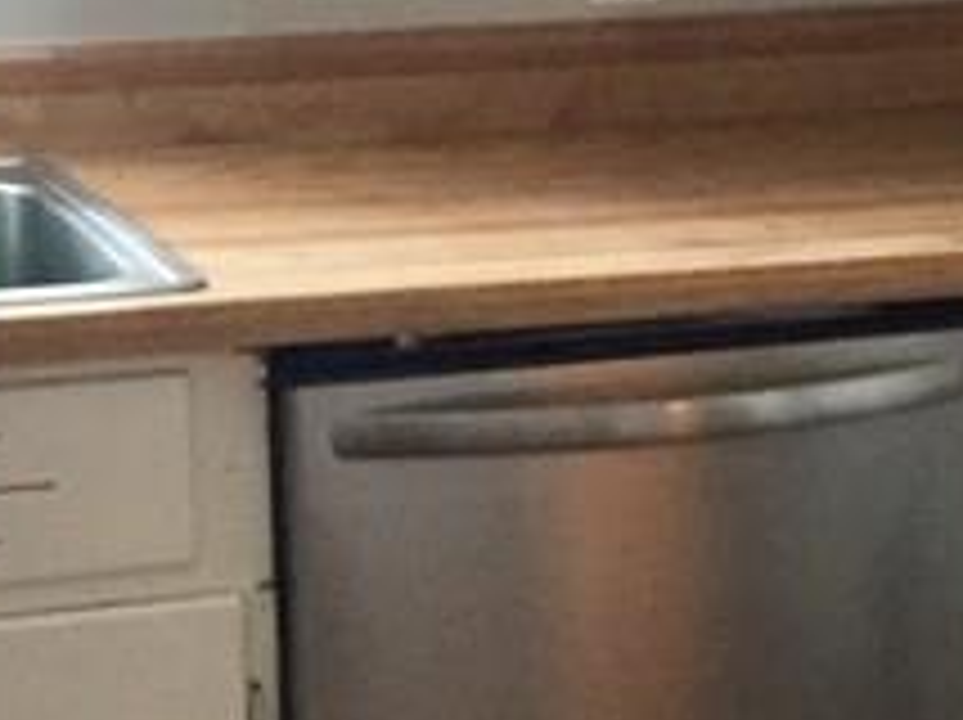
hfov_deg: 14.0
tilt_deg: -16.4
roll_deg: -1.5
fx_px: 3863
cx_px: 945
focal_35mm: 139
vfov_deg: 10.6
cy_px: 540
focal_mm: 4.15
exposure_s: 1/17
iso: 250
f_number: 2.2
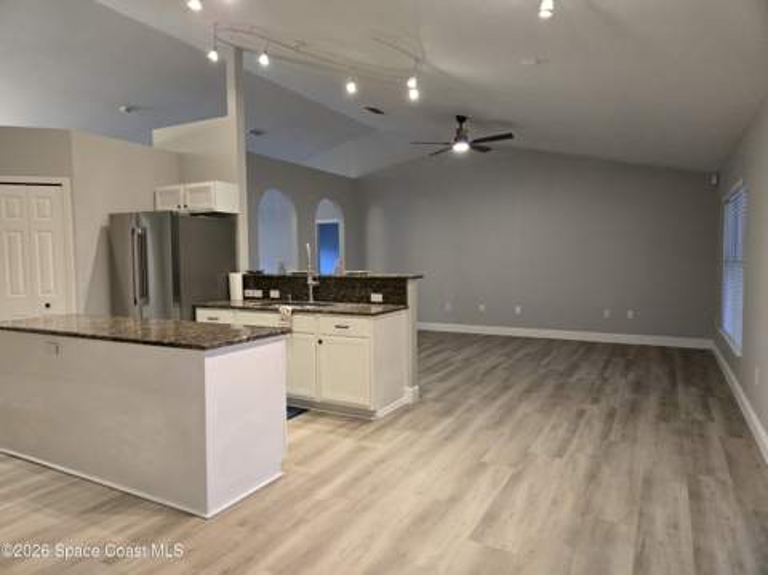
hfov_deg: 74.0
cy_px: 288
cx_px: 384
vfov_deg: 58.8
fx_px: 510
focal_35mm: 23
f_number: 1.8
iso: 640
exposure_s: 1/120
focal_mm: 5.4
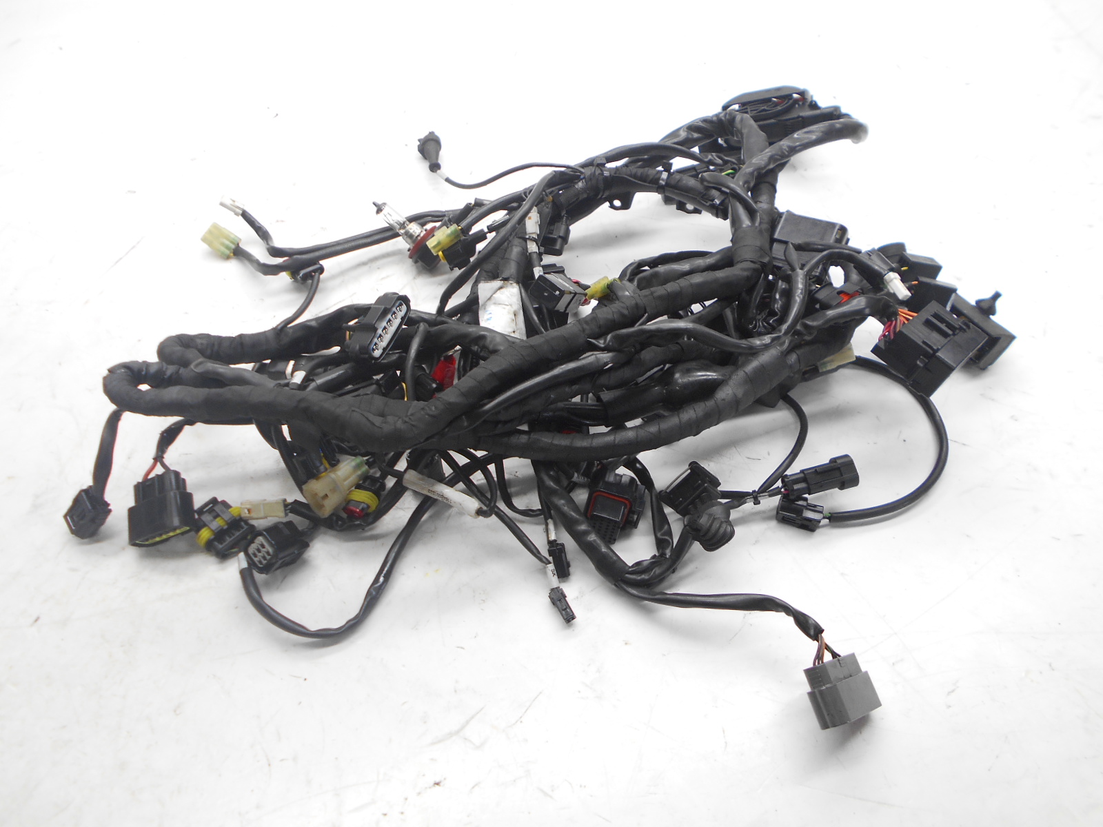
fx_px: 828
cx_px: 552
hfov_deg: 67.3
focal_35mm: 26
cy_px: 414
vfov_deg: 53.1
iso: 100
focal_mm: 4.6
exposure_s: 1/30
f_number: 3.2
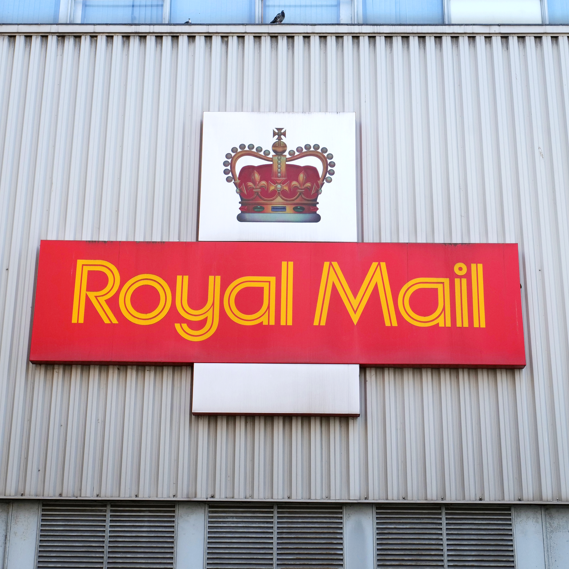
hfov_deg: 27.7
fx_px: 1153
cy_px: 189
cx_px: 276
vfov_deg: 27.6
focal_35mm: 62
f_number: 11
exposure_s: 1/200
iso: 640
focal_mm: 43
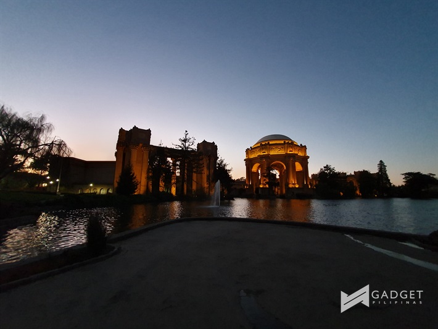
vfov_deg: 89.9
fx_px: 164
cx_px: 219
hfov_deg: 106.2
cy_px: 164
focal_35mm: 13
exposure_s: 1/30
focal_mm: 1.8
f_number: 2.2
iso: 640
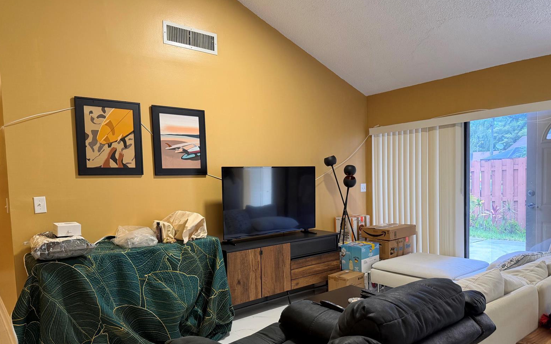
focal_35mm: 26
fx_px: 390
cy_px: 206
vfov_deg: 47.3
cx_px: 274
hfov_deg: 70.4
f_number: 1.78
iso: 250
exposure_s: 1/60
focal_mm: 6.76
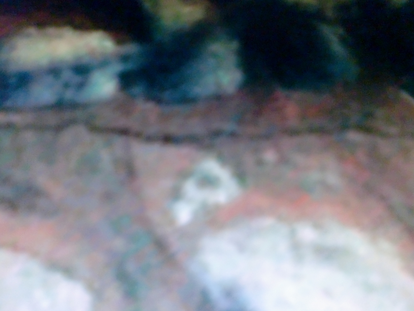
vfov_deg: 40.7
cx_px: 207
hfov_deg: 52.6
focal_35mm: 35
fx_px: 419
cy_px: 156
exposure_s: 1/60
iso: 800
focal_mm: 6.3
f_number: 3.1
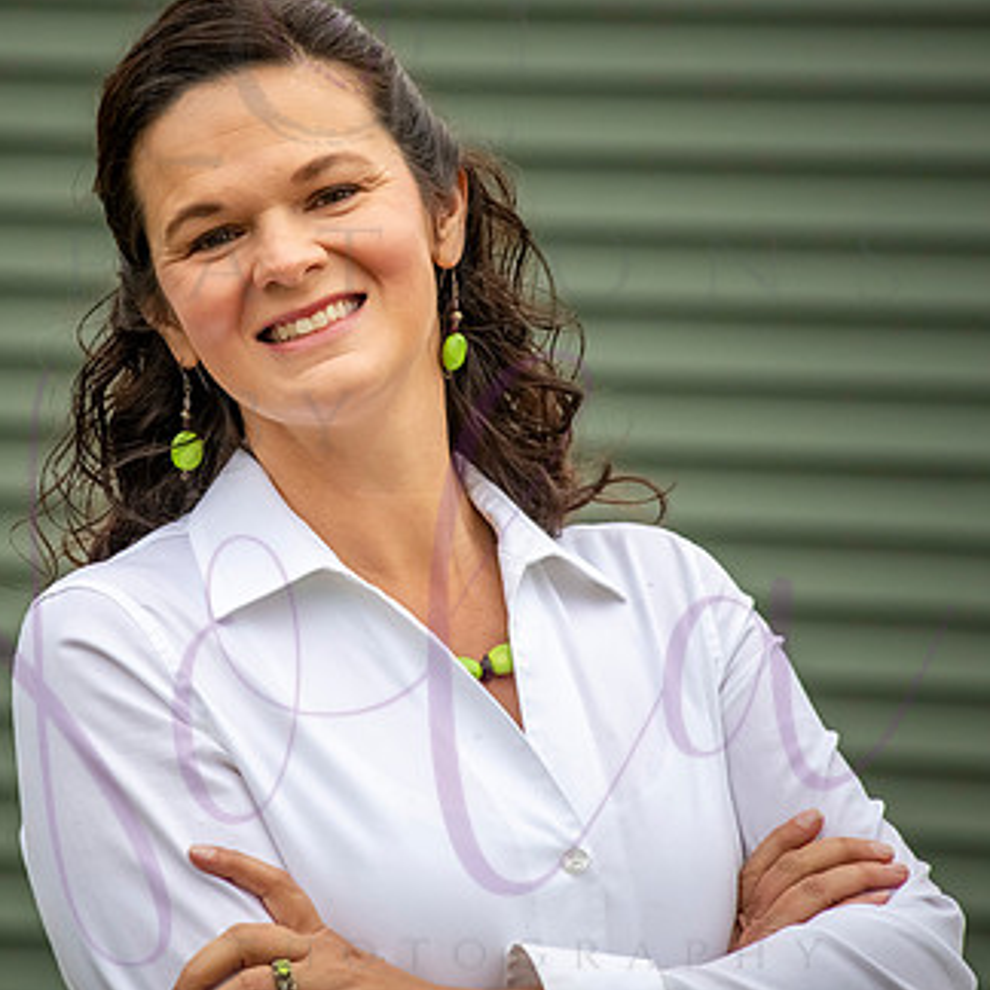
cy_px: 414
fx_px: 8380
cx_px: 342
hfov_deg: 6.8
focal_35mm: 259
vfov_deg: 6.8
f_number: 8
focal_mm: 170
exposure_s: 1/500
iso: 1000
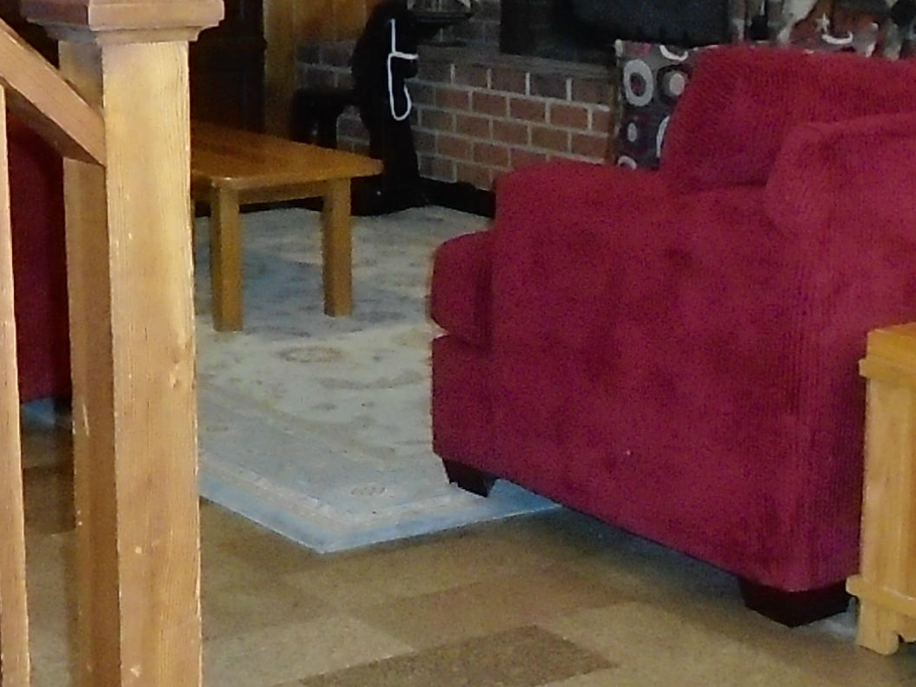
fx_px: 2329
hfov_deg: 22.2
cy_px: 341
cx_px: 402
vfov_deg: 16.8
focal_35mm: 88
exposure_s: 1/40
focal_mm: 6.4
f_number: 3.8
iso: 1600
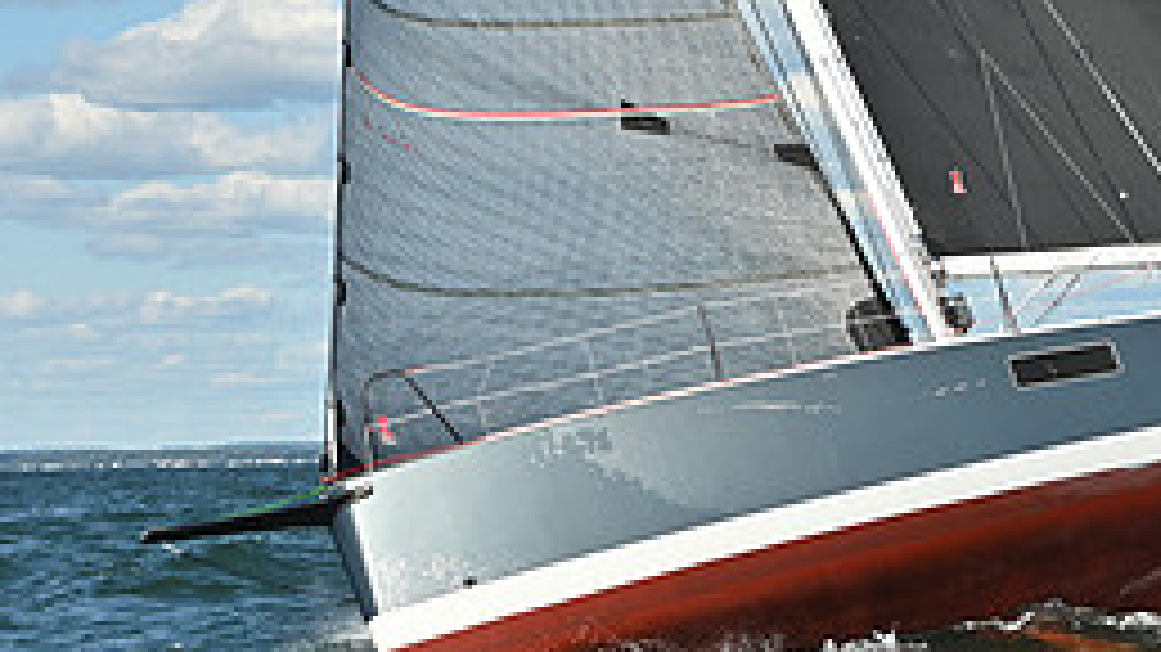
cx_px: 1030
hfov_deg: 12.9
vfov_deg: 7.3
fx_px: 5078
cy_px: 124
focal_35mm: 165
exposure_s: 1/1250
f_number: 9
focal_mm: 70
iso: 320
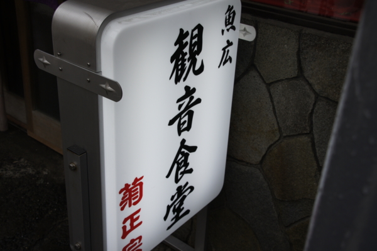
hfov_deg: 46.4
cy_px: 126
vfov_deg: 31.8
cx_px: 188
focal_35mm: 42
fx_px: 439
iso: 200
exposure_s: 1/100
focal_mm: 28
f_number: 8
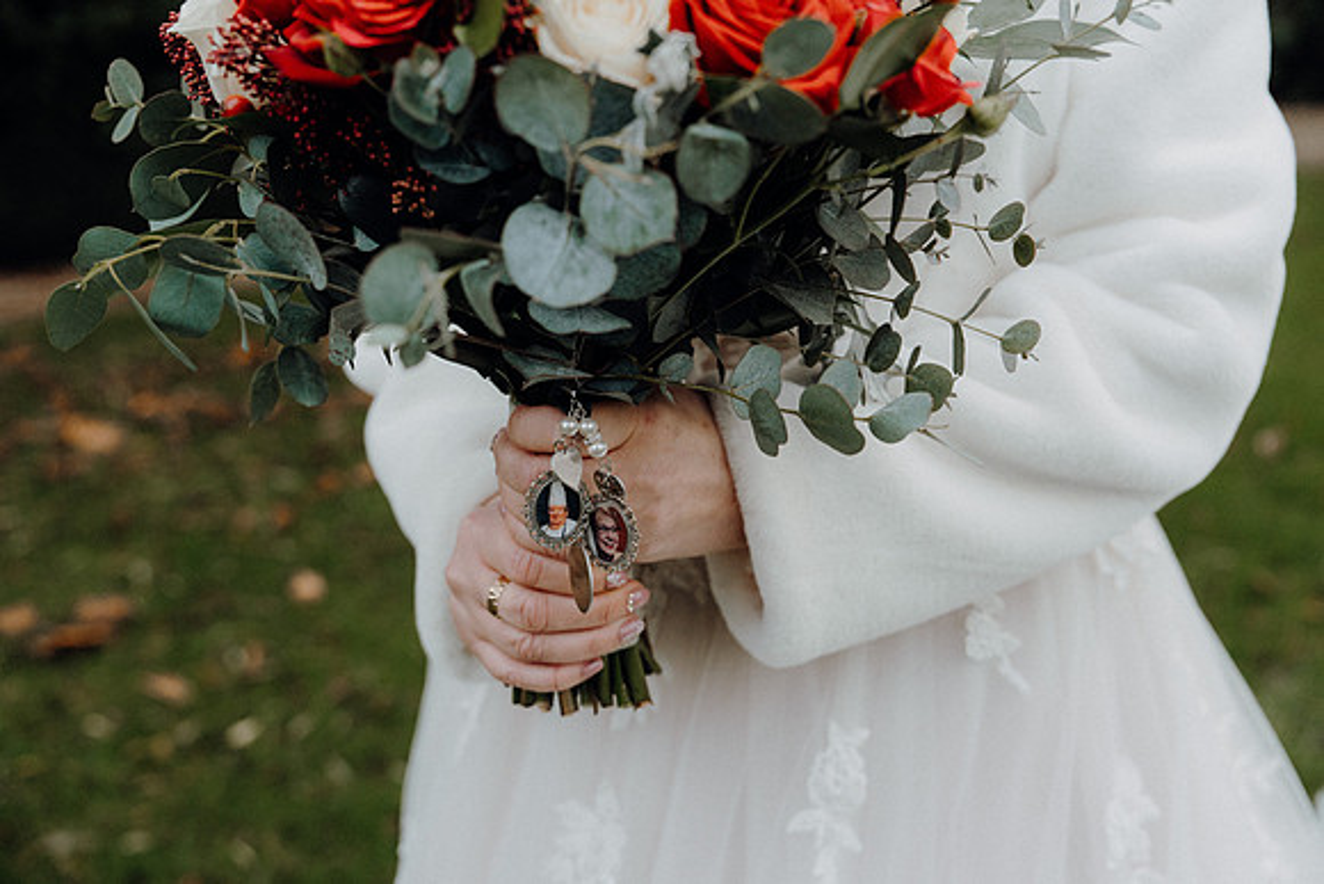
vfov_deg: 32.6
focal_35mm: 41
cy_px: 442
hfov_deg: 47.4
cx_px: 662
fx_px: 1508
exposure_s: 1/250
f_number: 3.5
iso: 1600
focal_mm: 41
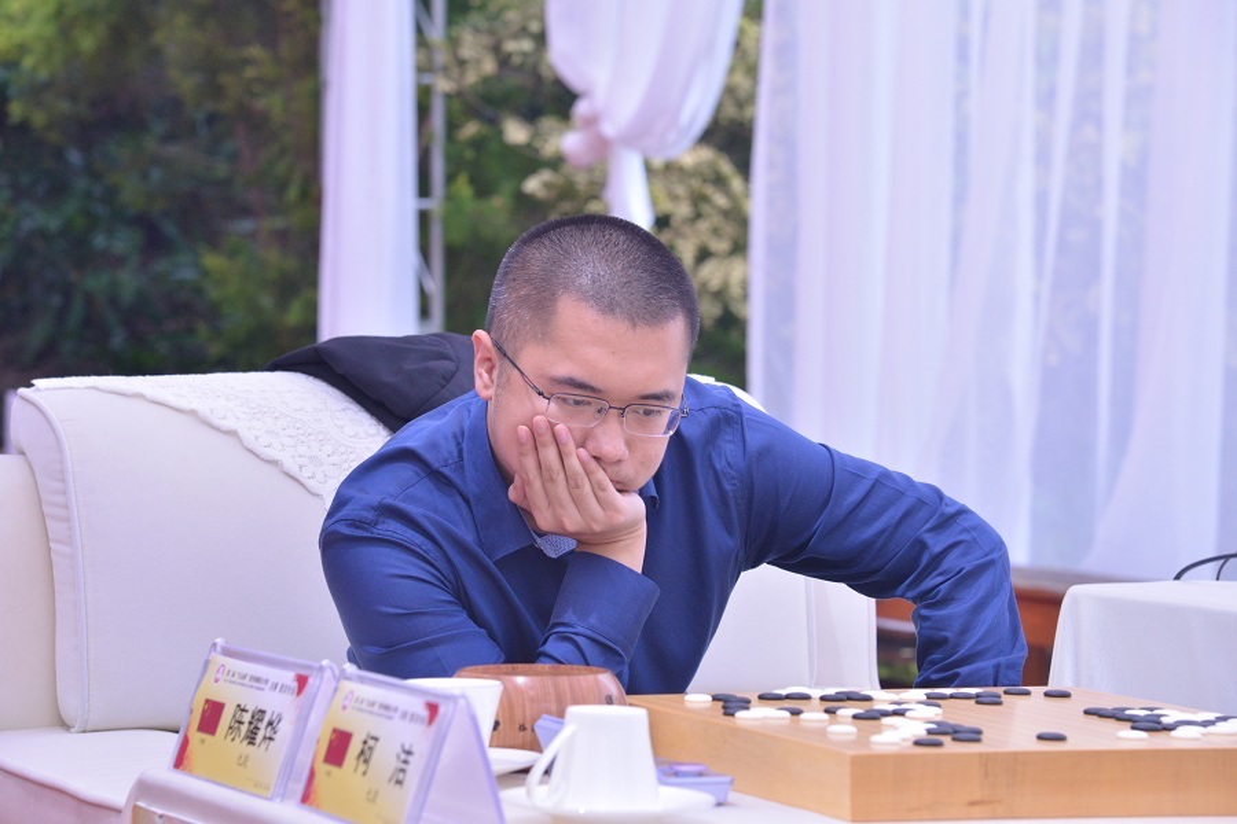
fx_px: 4123
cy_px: 412
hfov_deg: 17.1
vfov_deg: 11.4
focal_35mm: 120
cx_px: 618
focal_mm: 120
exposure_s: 1/1000
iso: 2500
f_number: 8
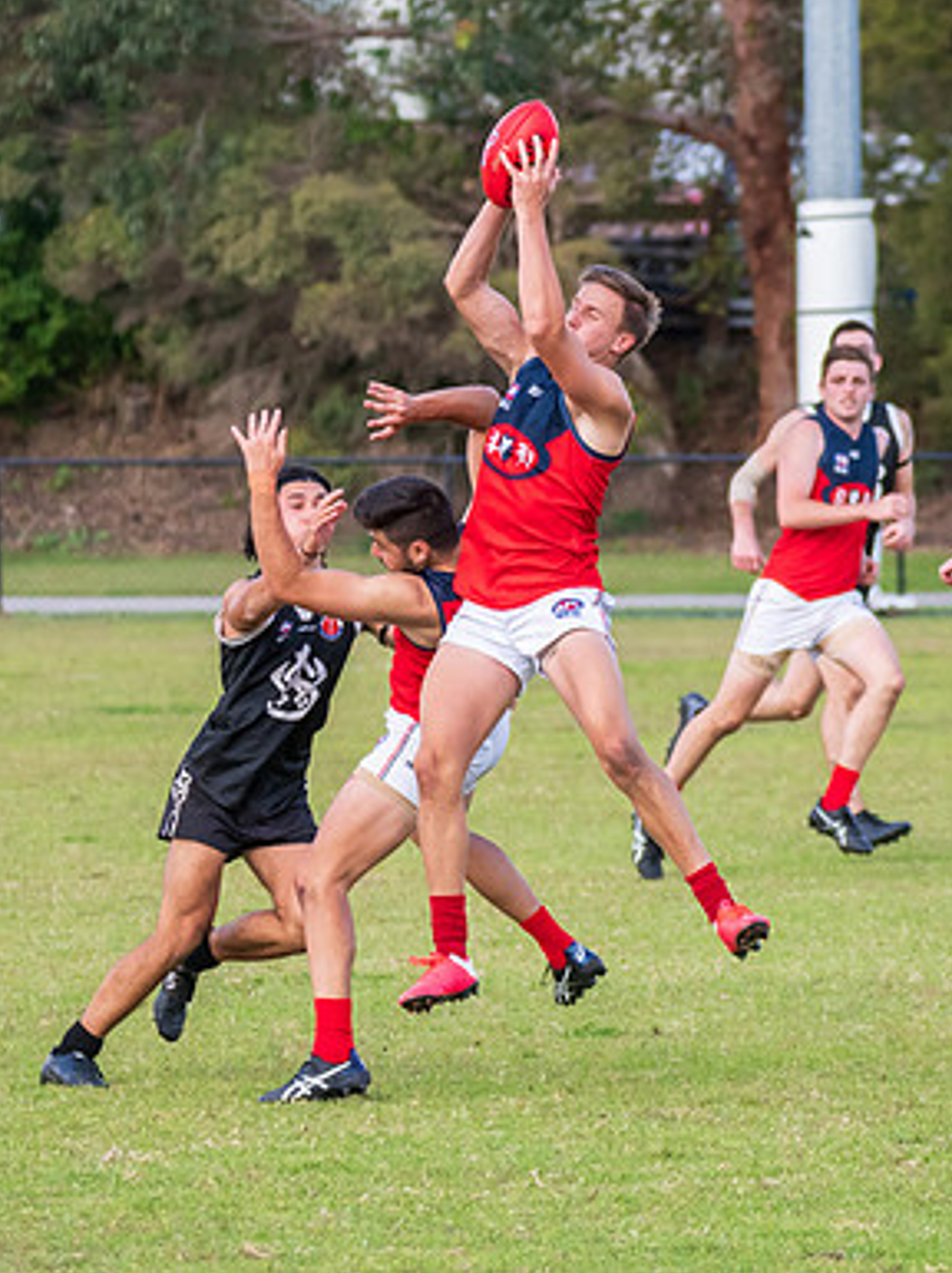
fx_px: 18145
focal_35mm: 494
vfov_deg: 4.0
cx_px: 768
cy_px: 578
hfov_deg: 3.0
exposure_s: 1/1250
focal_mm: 200
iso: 800
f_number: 6.3
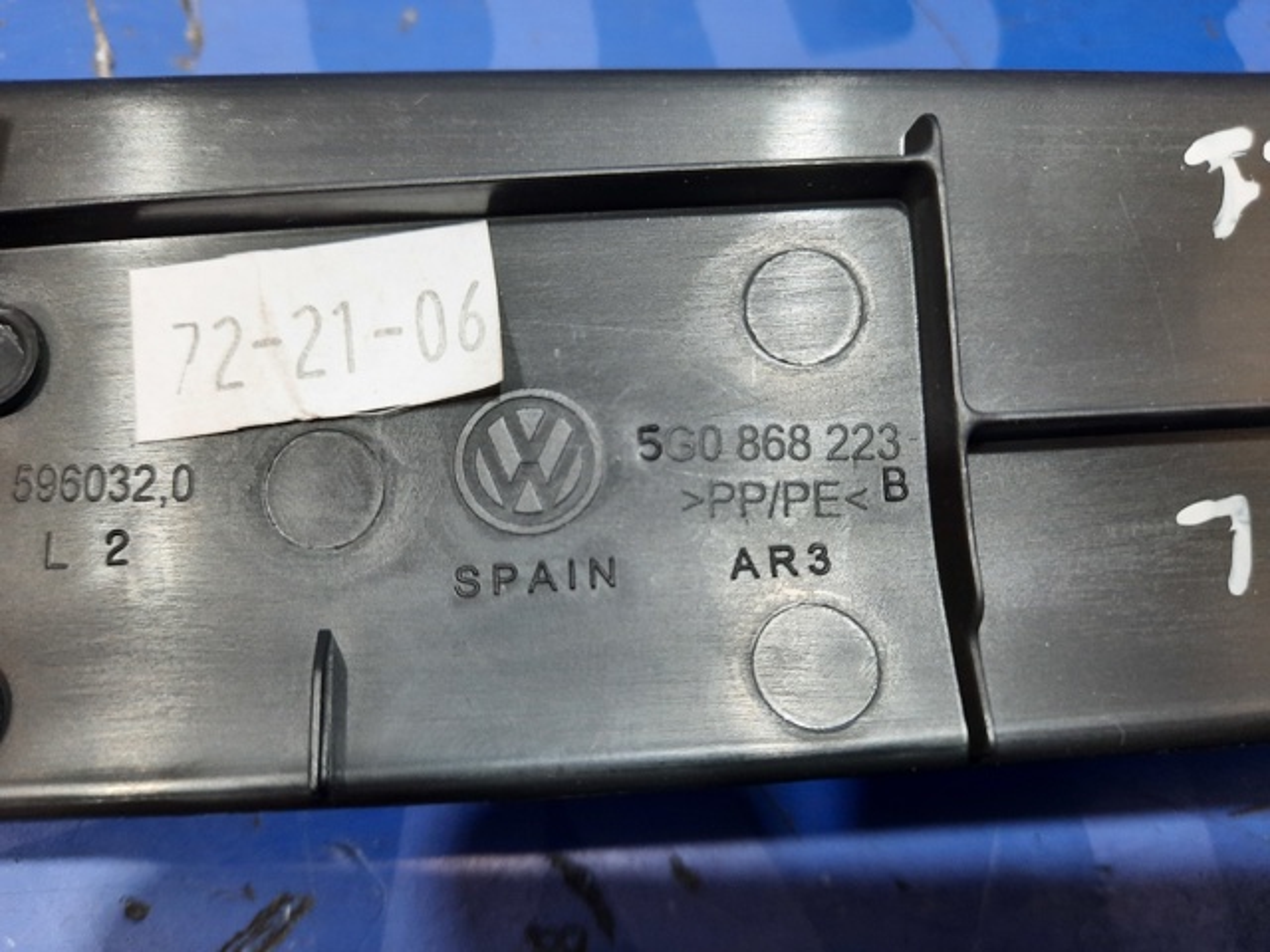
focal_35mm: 25
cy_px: 476
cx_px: 635
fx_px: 917
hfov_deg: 69.4
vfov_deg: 54.9
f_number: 2
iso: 320
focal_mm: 4.6
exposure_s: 1/50
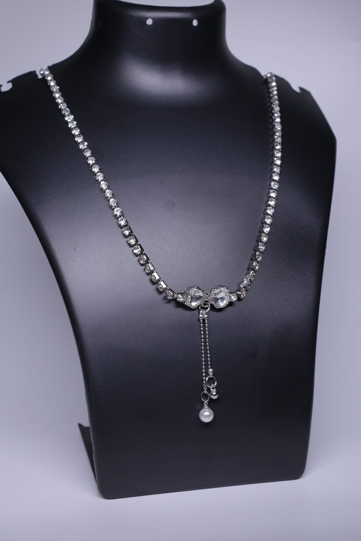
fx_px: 782
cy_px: 270
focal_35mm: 52
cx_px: 180
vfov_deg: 38.2
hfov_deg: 26.0
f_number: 8
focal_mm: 35
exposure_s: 1/160
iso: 800
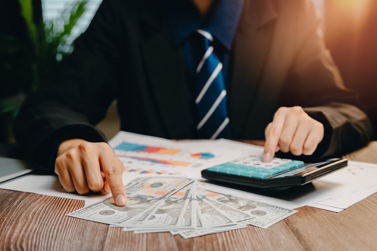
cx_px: 188
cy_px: 126
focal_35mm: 50
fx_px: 523
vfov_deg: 27.0
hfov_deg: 39.6
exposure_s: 1/125
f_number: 4.5
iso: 400
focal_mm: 50
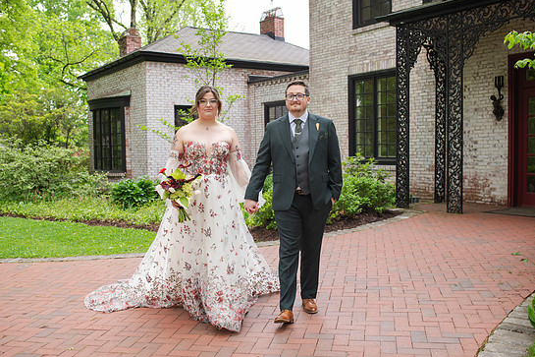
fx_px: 565
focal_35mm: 38
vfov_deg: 35.0
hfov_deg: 50.7
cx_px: 256
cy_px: 184
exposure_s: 1/320
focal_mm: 35
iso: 140
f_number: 3.2
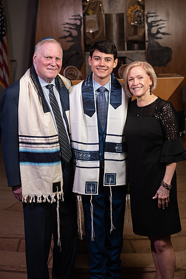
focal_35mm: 74
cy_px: 140
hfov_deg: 18.4
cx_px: 93
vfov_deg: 27.3
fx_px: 573
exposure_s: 1/250
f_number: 4
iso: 500
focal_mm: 74
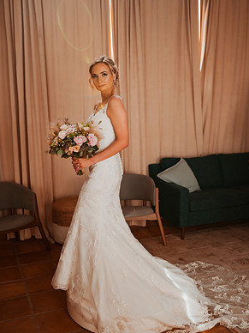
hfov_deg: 36.8
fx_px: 374
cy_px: 170
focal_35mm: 39
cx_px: 123
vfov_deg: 47.9
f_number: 1.8
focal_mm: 35
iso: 320
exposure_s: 1/1600
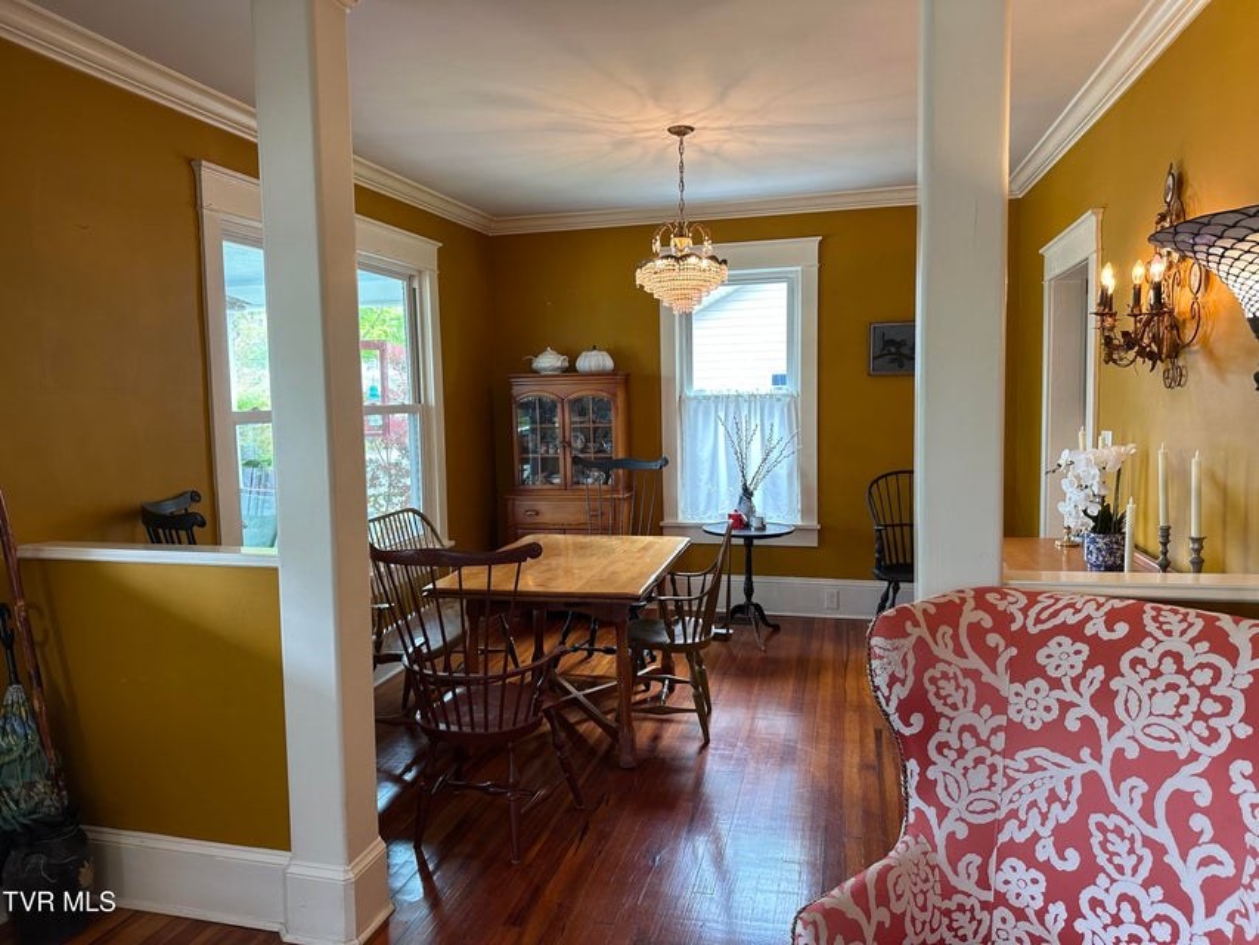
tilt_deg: -4.8
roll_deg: +1.2
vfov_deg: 56.8
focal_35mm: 24
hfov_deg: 71.6
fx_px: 873
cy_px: 472
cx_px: 630
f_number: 1.78
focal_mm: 6.86
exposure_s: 1/60
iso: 125
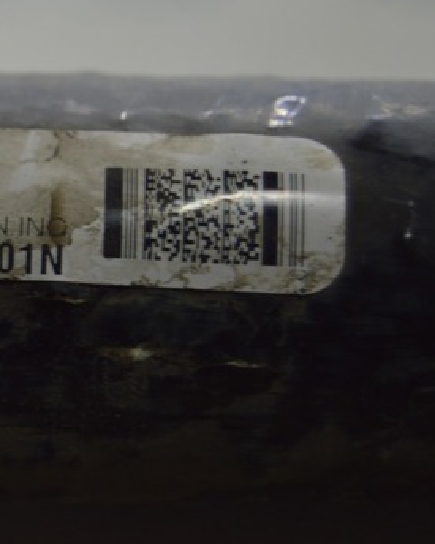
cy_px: 257
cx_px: -63
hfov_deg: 10.6
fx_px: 2316
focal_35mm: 144
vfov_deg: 13.4
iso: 400
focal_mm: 55
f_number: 5.6
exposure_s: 1/20
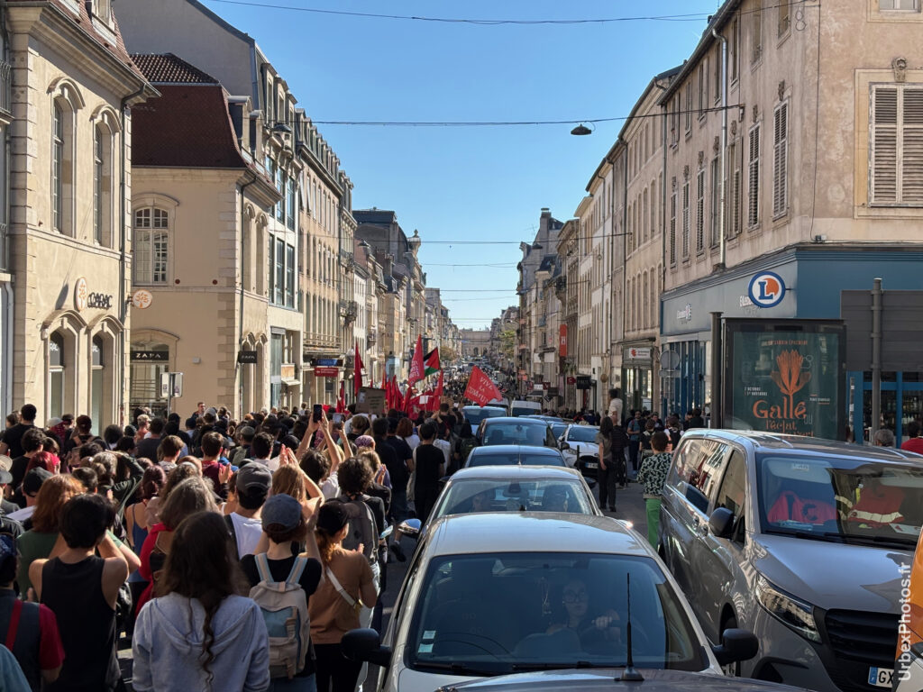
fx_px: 1387
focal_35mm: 52
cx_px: 462
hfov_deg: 36.8
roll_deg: -0.8
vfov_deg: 28.0
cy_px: 346
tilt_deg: +0.3
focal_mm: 5.96
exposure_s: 1/2242
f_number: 1.6
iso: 32
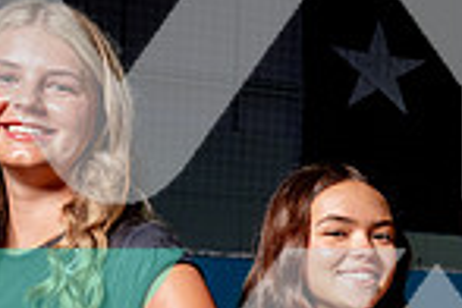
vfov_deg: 13.4
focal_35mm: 98
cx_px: 657
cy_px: 416
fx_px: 1258
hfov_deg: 18.8
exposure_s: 1/200
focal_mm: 24
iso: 250
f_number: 5.6
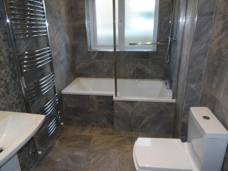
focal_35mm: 24
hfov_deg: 71.6
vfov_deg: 56.8
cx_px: 114
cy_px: 86
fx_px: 158
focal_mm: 4.3
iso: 200
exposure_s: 1/15
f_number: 4.1
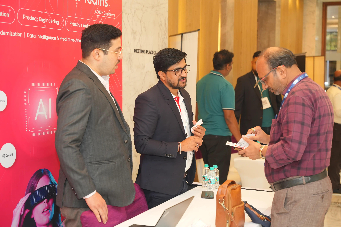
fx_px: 572
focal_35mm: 60
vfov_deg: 22.5
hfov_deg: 33.2
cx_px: 170
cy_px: 114
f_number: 4
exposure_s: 1/160
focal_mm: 60.4
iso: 1250
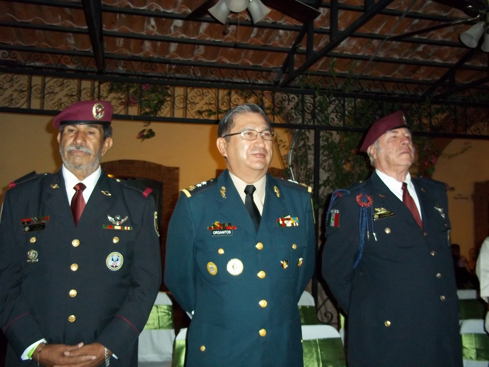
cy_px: 184
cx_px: 244
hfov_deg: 51.4
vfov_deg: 39.7
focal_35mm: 36
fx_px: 509
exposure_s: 1/30
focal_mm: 6.5
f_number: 3.1
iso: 320
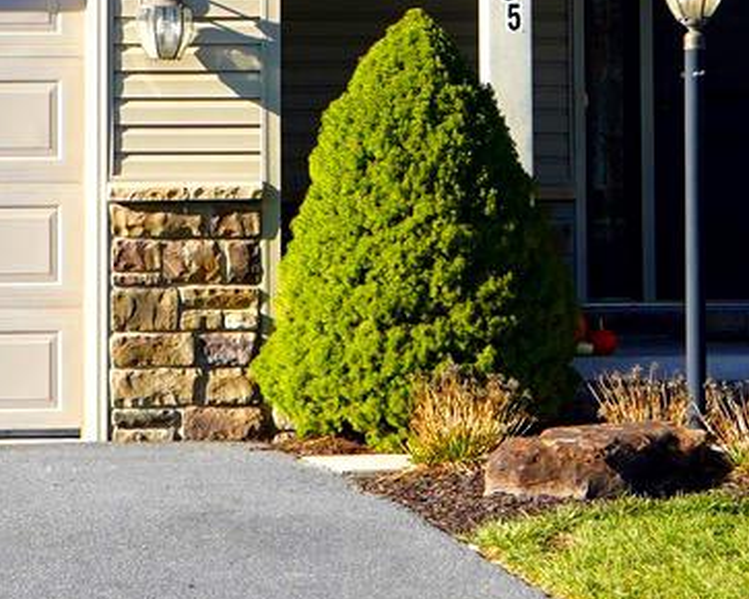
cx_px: 376
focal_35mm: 217
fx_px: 4808
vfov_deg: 7.0
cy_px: -309
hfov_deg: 8.9
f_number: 9
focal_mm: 41
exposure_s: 1/125
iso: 100
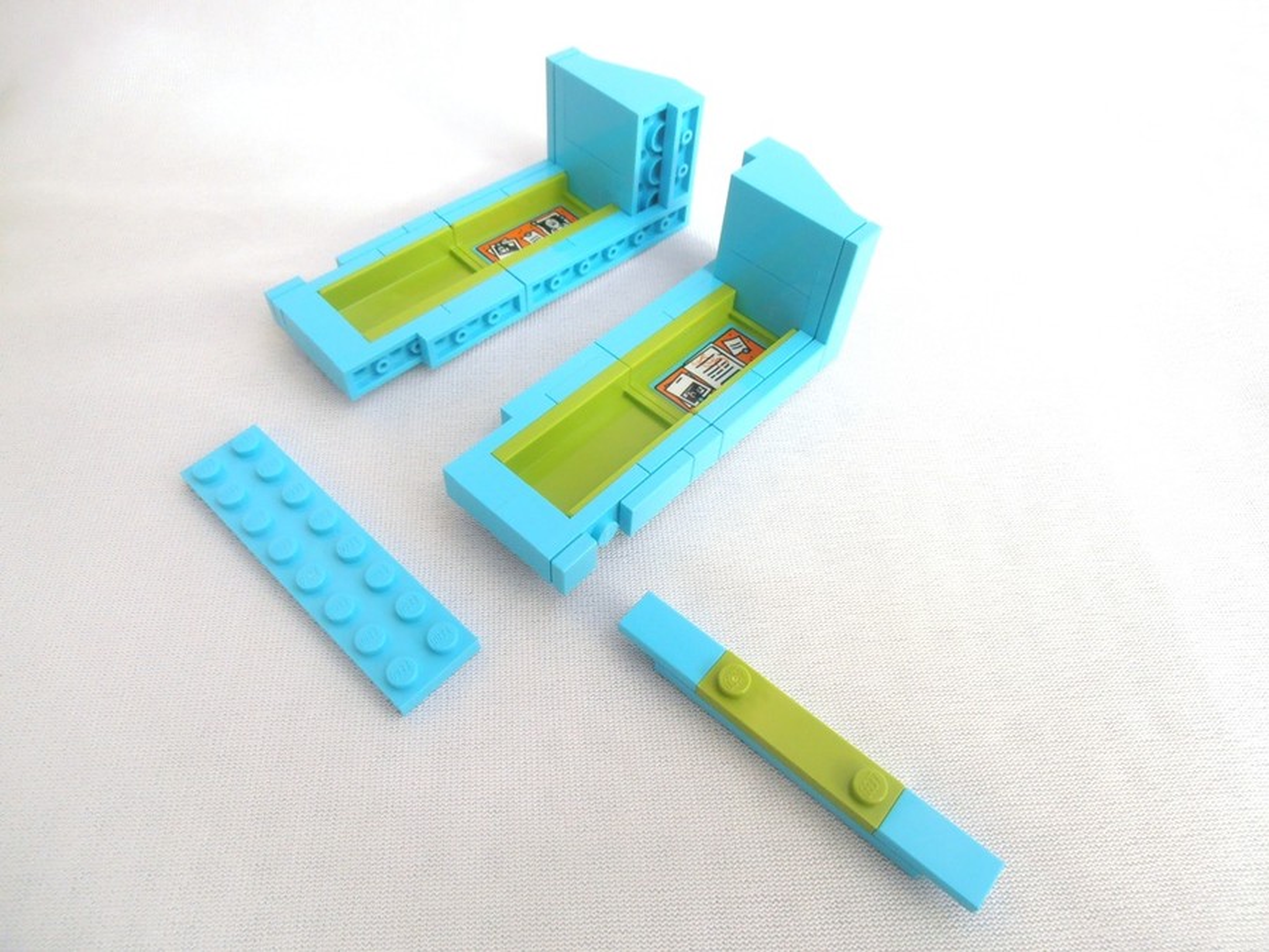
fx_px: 880
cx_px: 634
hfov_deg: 71.6
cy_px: 476
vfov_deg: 56.8
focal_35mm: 24
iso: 80
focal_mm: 4.2
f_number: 3
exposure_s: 1/640
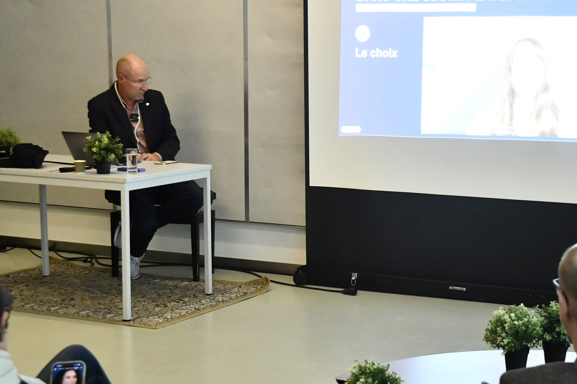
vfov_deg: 19.4
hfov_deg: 28.3
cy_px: 255
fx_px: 1122
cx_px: 449
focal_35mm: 70
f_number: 4
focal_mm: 28
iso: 2500
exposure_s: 1/50
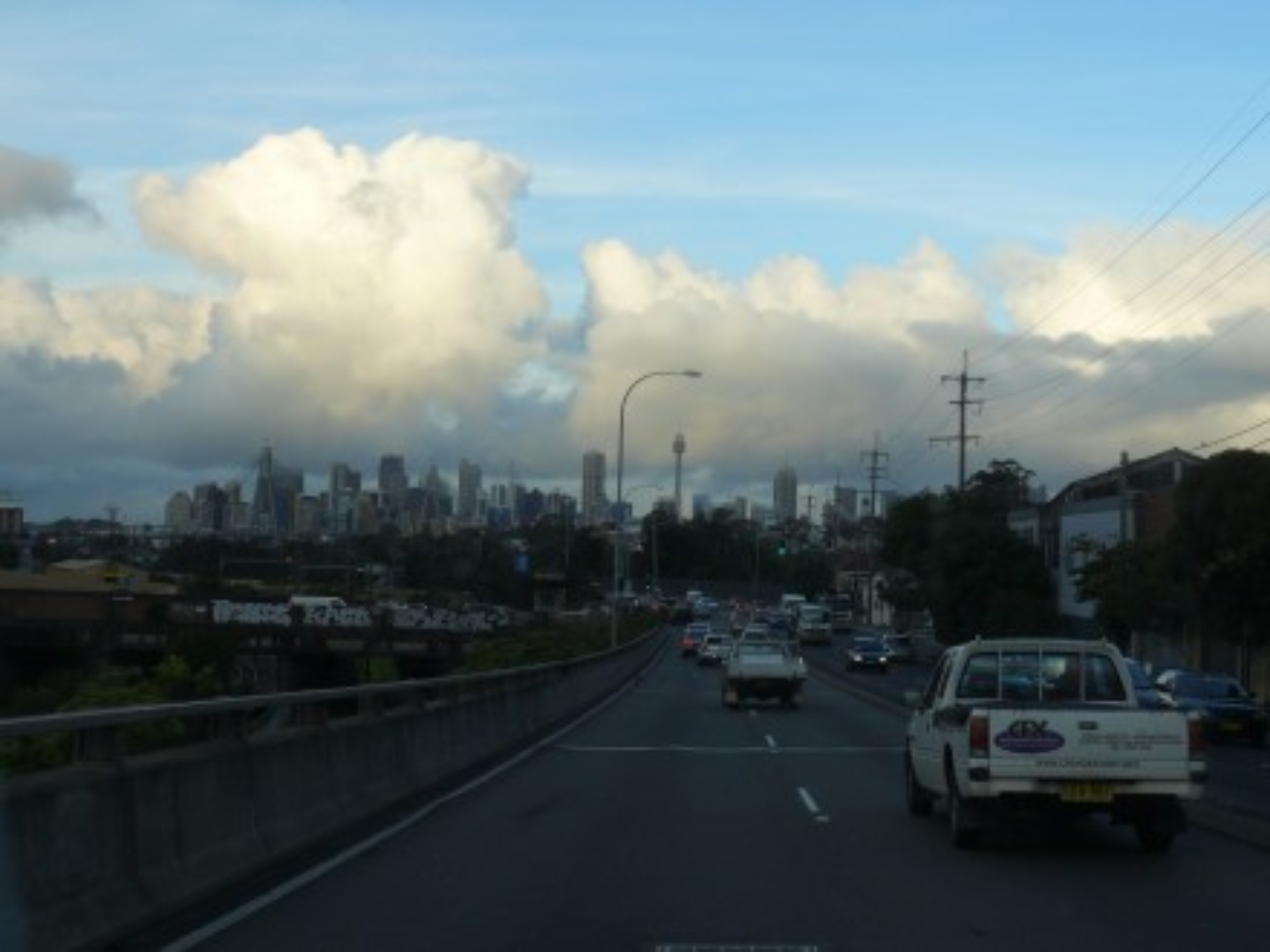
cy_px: 476
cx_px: 635
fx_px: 1908
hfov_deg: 36.8
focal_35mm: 52
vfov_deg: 28.0
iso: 100
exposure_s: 1/250
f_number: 5
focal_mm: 11
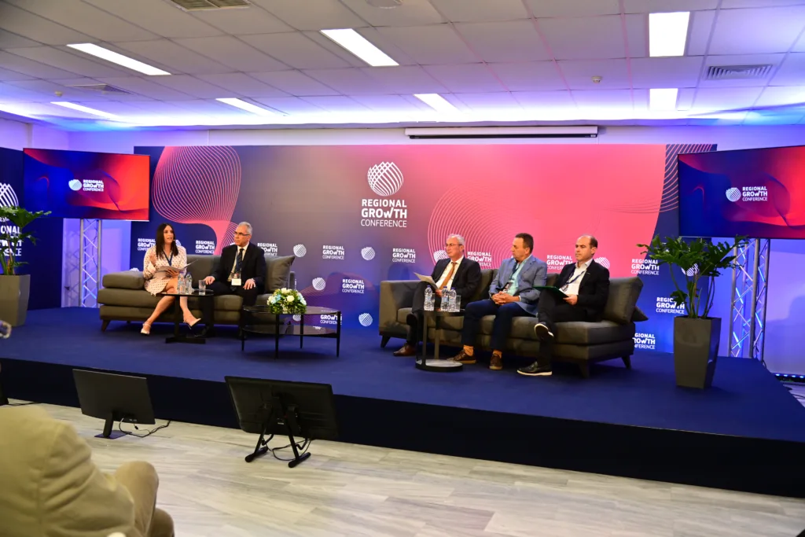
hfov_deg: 58.7
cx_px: 402
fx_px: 716
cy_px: 268
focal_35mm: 32
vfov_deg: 41.1
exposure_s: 1/250
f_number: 4
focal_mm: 32
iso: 2000
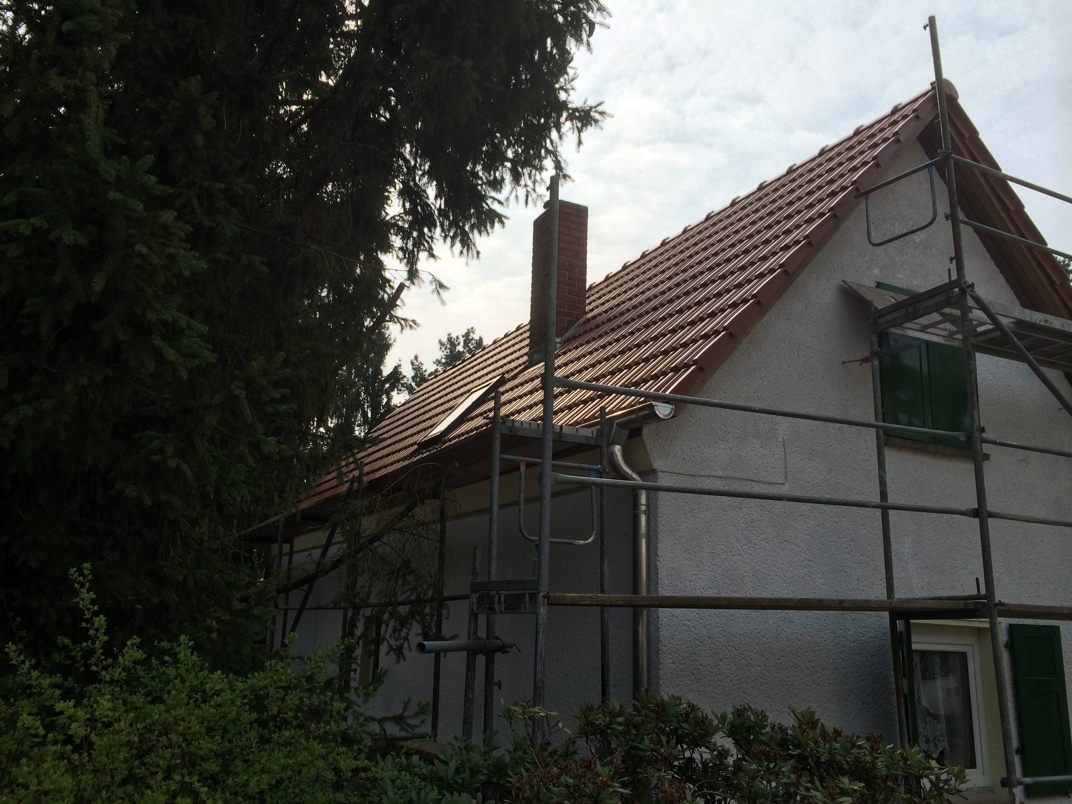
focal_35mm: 30
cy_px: 402
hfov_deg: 60.0
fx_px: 929
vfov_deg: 46.8
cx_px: 536
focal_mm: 4.12
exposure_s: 1/2564
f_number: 2.2
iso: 32
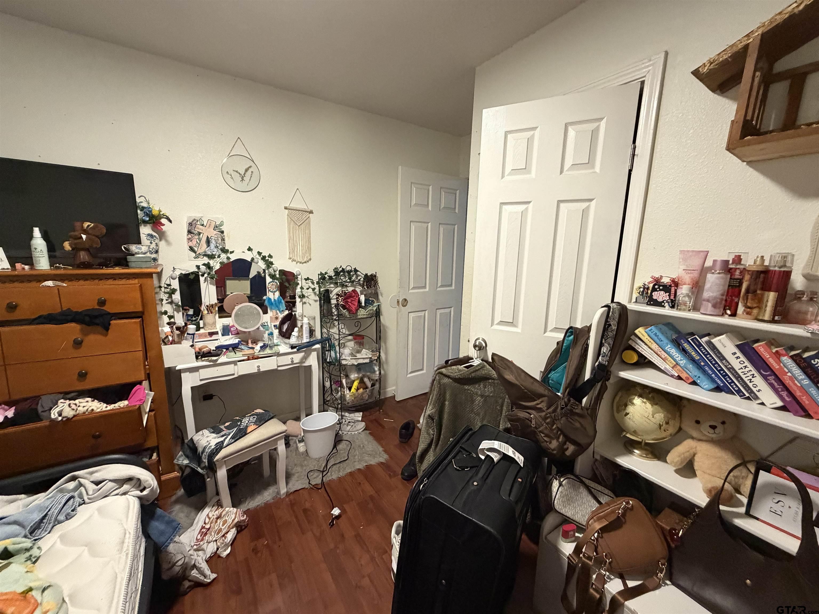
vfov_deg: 85.7
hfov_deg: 102.1
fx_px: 331
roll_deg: -0.1
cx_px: 410
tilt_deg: -8.6
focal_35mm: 14
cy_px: 307
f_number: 2.2
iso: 500
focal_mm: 2.22
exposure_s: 1/60
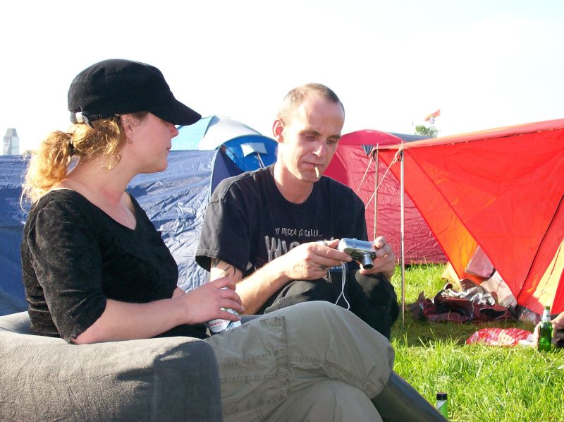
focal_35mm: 70
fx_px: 1139
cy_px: 211
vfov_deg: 21.0
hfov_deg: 27.8
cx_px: 282
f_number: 3.8
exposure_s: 1/284
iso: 80
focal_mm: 11.6
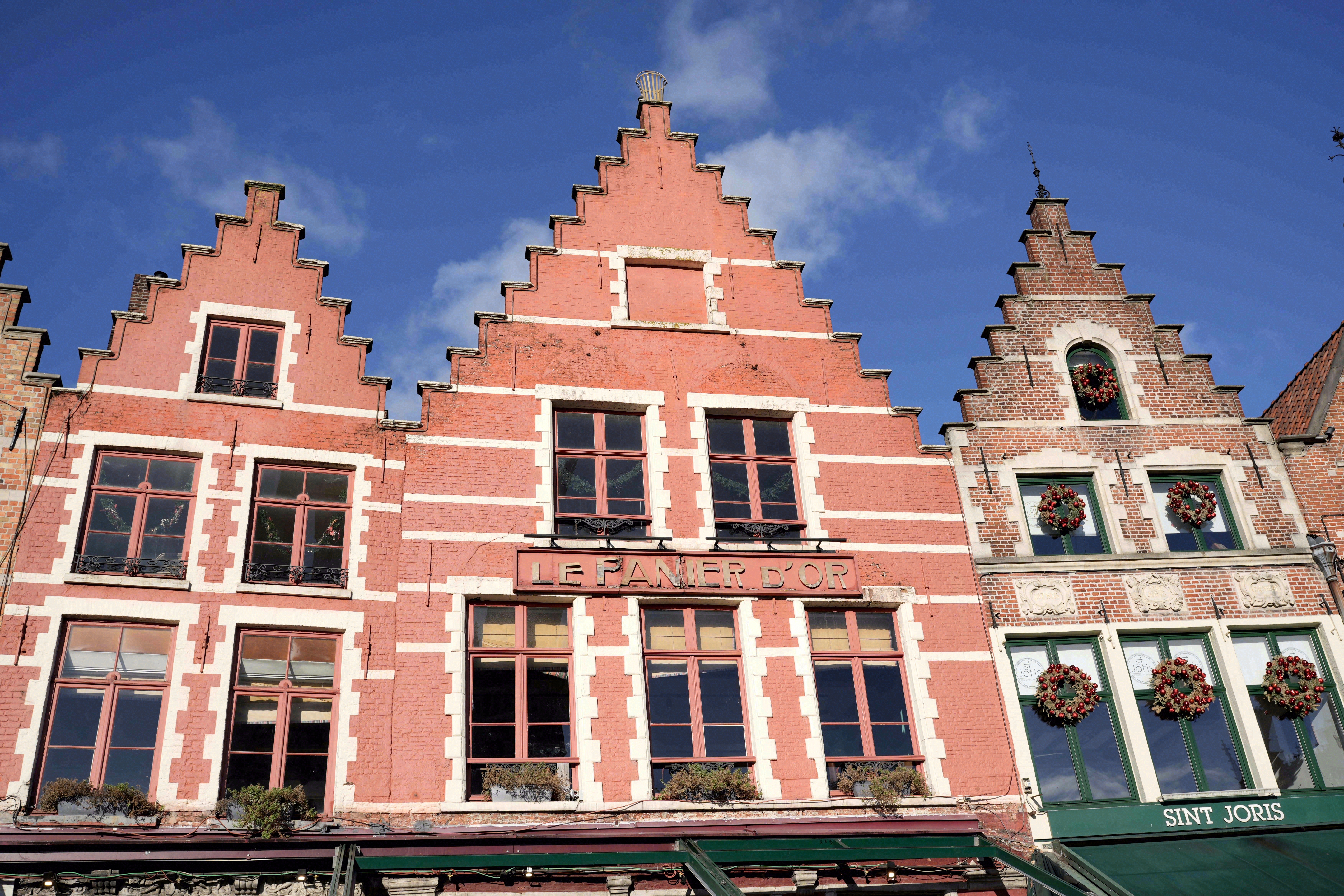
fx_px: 1232
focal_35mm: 33
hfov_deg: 57.2
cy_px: 448
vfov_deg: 40.0
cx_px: 672
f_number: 8
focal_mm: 33
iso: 100
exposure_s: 1/400
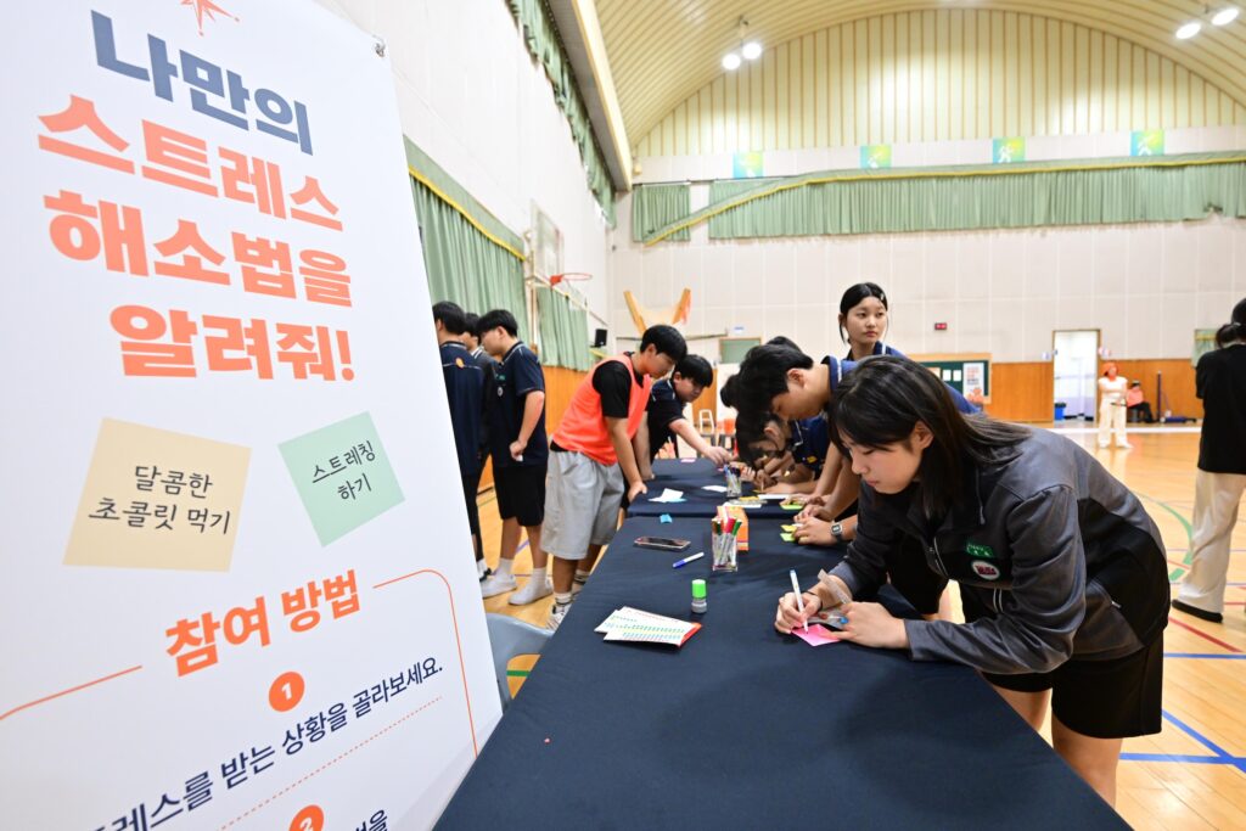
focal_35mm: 17
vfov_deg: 70.5
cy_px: 416
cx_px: 623
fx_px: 588
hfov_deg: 93.3
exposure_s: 1/200
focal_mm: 17
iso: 2500
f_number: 4
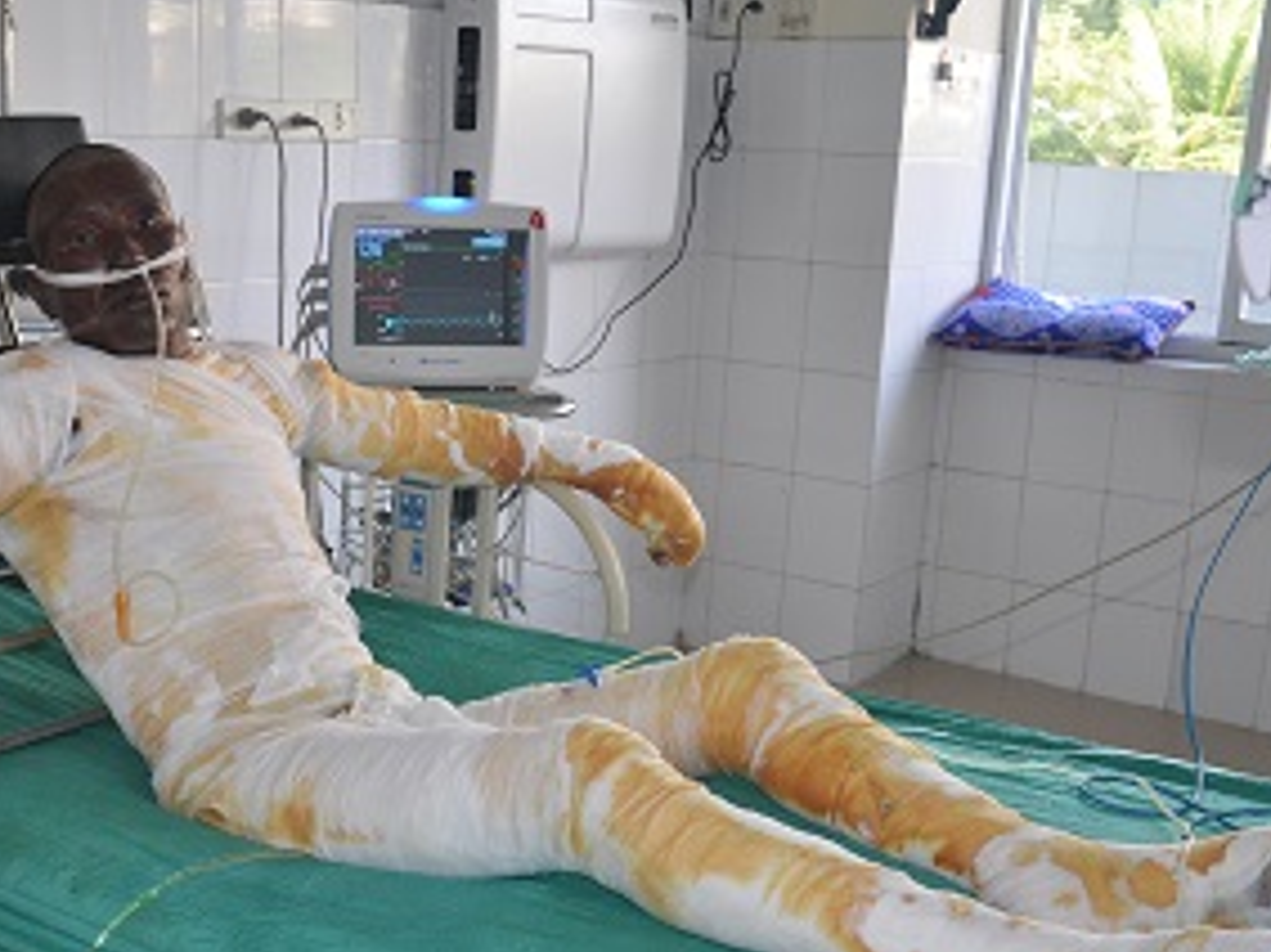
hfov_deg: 37.0
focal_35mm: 51
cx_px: 402
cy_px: 597
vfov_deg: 28.4
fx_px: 1872
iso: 640
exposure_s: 1/125
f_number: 3.8
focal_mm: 22
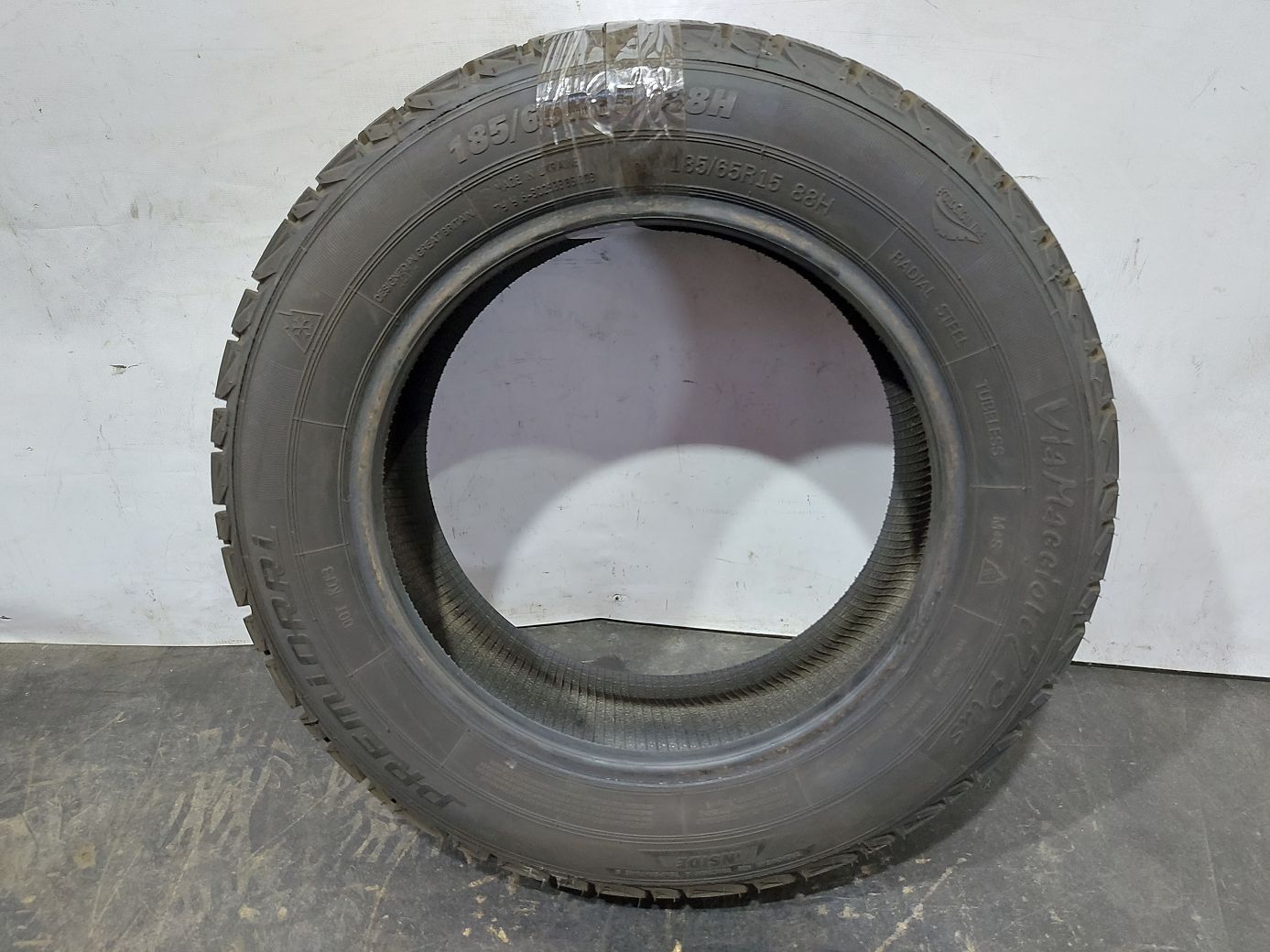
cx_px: 635
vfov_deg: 56.8
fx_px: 880
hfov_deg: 71.6
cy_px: 476
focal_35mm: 24
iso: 200
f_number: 1.8
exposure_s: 1/33
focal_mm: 5.23
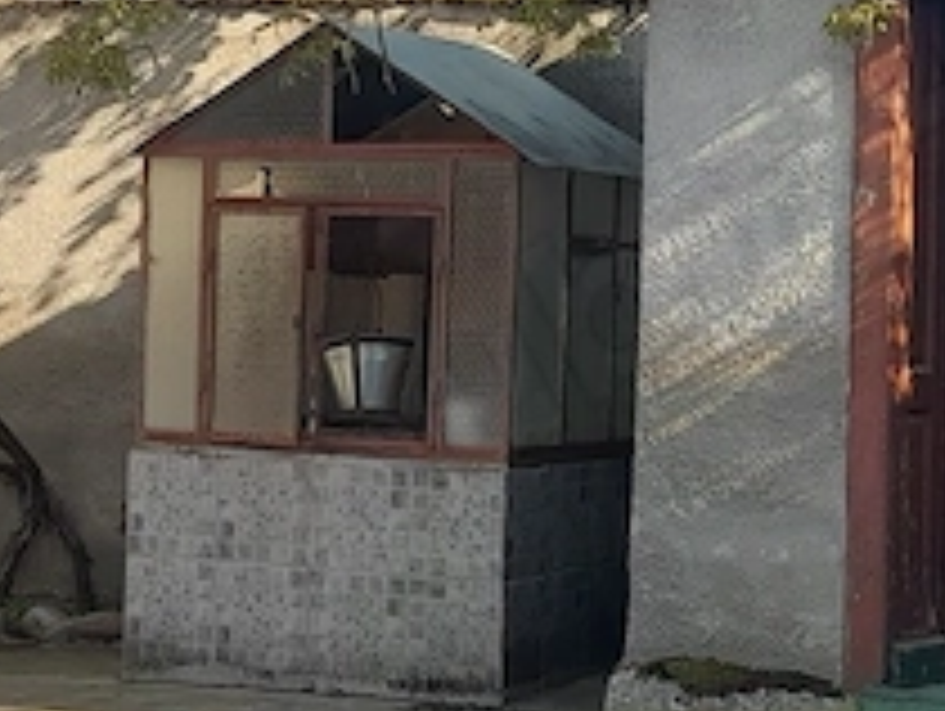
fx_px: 3252
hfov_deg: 16.5
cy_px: 279
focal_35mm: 119
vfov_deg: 12.5
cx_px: 248
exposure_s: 1/216
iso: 20
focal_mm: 4.6
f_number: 2
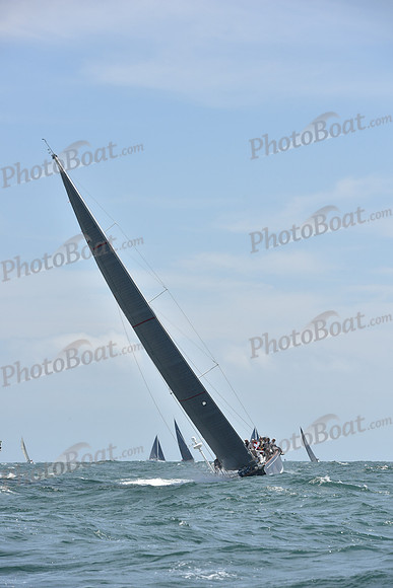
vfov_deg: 15.2
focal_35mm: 135
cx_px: 196
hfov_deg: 10.2
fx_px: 2209
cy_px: 294
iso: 250
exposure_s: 1/1250
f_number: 8
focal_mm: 135
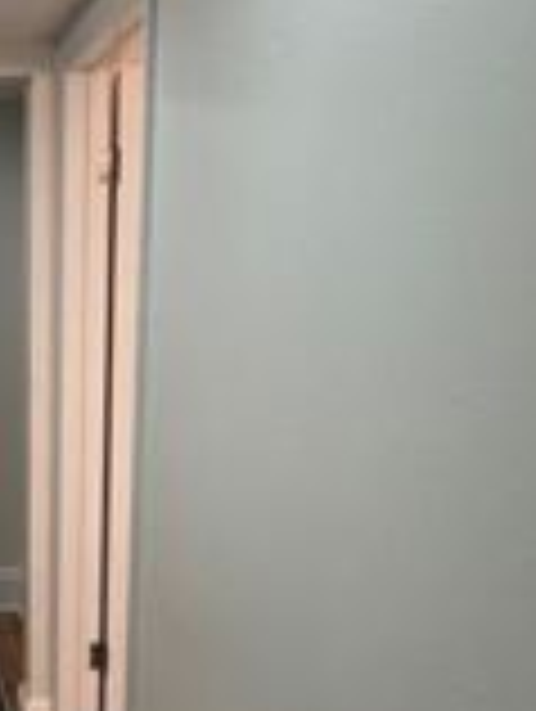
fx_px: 968
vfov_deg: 40.0
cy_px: 464
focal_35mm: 47
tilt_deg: -12.2
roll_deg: +1.1
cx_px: -128
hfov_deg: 26.9
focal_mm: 2.22
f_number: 2.2
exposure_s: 1/120
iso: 160
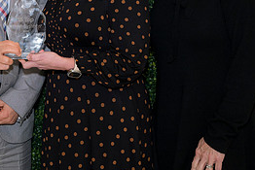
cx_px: 13
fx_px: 893
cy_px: -14
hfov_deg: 16.0
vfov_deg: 10.8
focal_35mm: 126
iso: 400
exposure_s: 1/160
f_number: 5
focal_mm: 57
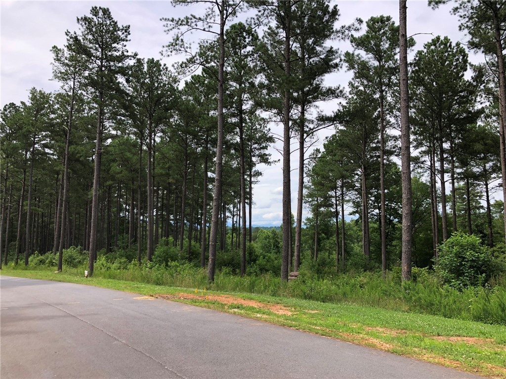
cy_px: 190
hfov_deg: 63.4
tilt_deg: +5.9
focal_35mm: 28
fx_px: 409
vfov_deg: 49.7
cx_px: 253
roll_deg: -0.8
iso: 20
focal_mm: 3.99
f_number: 1.8
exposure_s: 1/1066
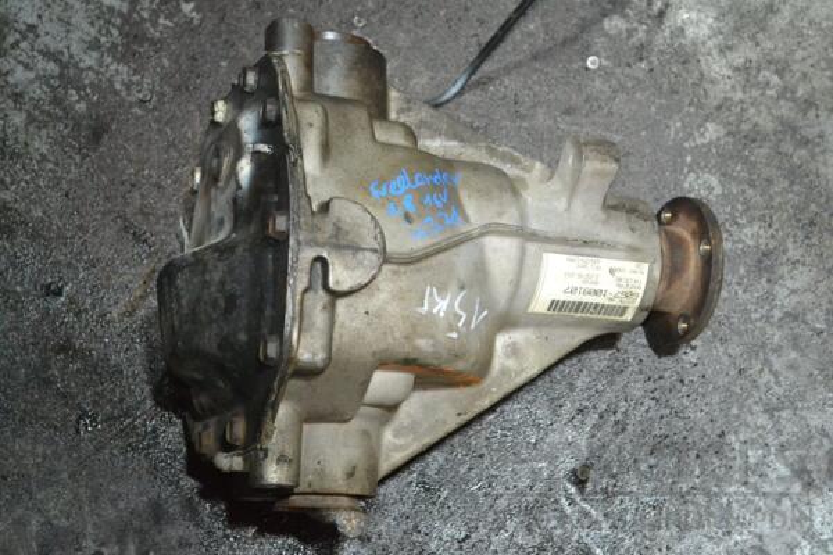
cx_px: 416
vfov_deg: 18.9
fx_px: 1666
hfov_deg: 28.1
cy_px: 278
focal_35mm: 72
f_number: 5.6
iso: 2500
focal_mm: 48
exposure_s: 1/60
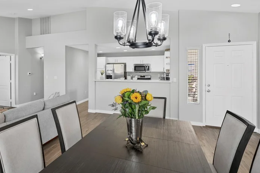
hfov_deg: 77.0
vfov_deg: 56.6
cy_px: 66
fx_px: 159
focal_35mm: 22
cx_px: 96
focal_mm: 15
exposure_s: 1/2.5
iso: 500
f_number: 8
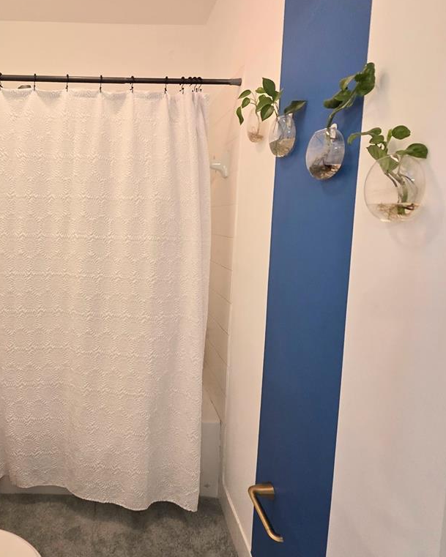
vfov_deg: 80.2
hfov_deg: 64.8
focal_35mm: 20
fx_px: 330
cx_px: 123
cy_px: 253
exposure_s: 1/60
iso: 160
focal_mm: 2.2
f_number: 2.2
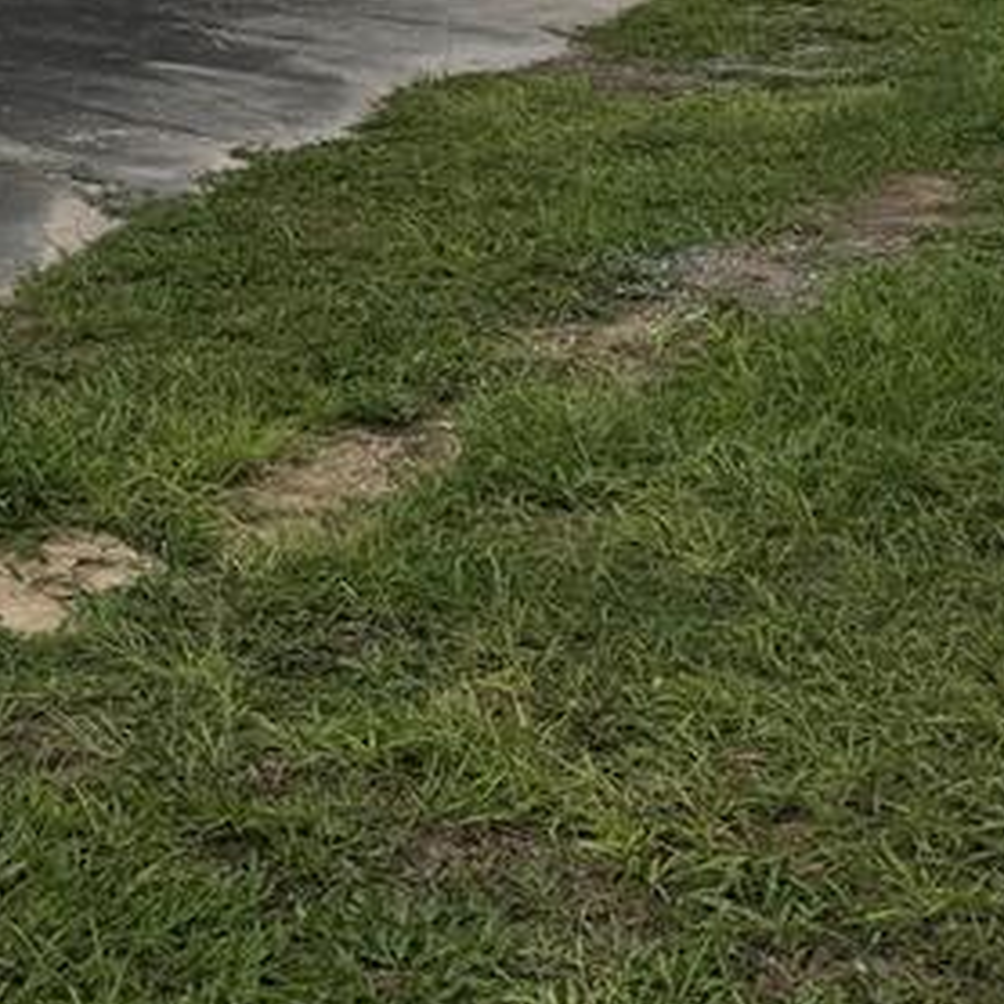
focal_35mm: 78
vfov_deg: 20.1
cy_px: -350
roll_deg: -0.3
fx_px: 2560
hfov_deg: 19.9
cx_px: -390
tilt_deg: -3.3
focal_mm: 6.76
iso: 80
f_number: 1.78
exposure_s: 1/8130
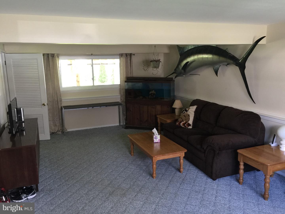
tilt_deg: -10.3
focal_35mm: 29
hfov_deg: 61.7
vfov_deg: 48.2
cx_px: 142
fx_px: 239
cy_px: 107
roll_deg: +1.1
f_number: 2.2
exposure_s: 1/15
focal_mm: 4.15
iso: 64
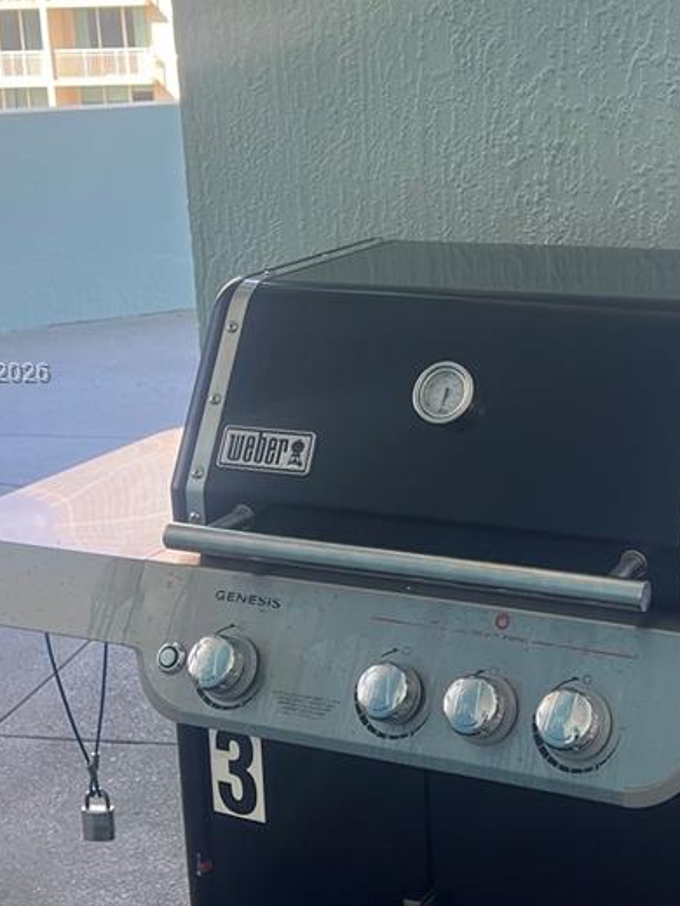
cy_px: 375
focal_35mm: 60
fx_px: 1572
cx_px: 511
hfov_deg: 24.2
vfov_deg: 32.1
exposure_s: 1/383
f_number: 1.5
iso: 50
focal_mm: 5.7
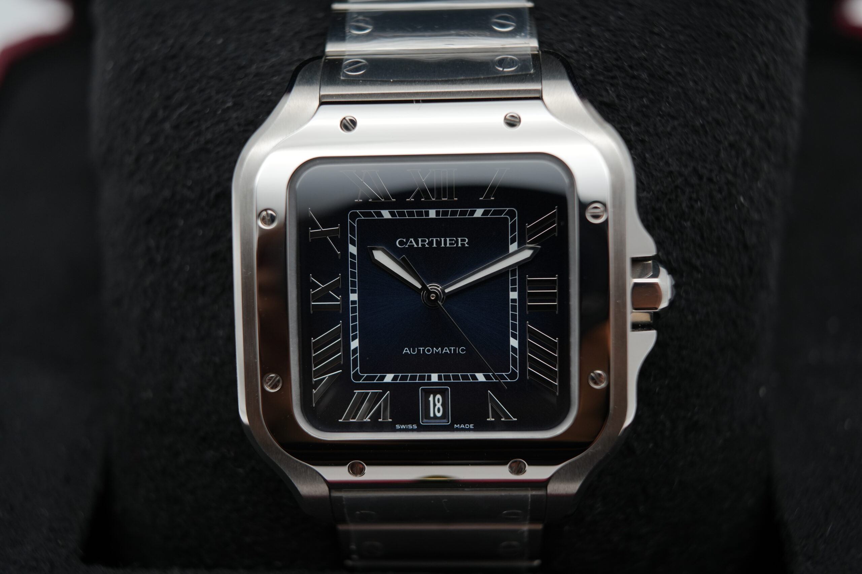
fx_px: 838
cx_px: 431
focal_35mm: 35
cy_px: 287
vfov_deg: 37.9
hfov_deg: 54.4
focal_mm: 35
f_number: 5
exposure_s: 1/250
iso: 400
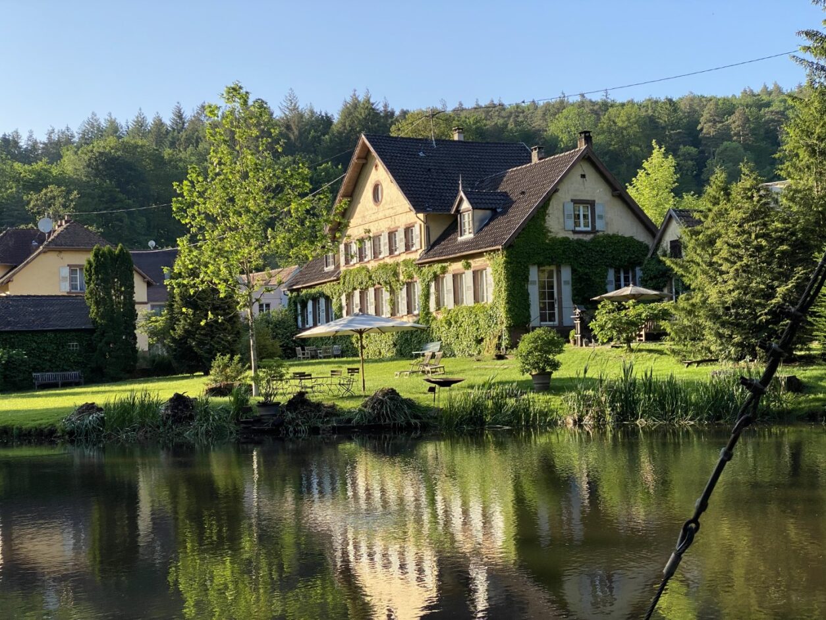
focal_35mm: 52
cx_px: 413
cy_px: 310
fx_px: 1241
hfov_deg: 36.8
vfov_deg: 28.0
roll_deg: +2.1
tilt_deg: +4.5
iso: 20
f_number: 2
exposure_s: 1/773
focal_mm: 6
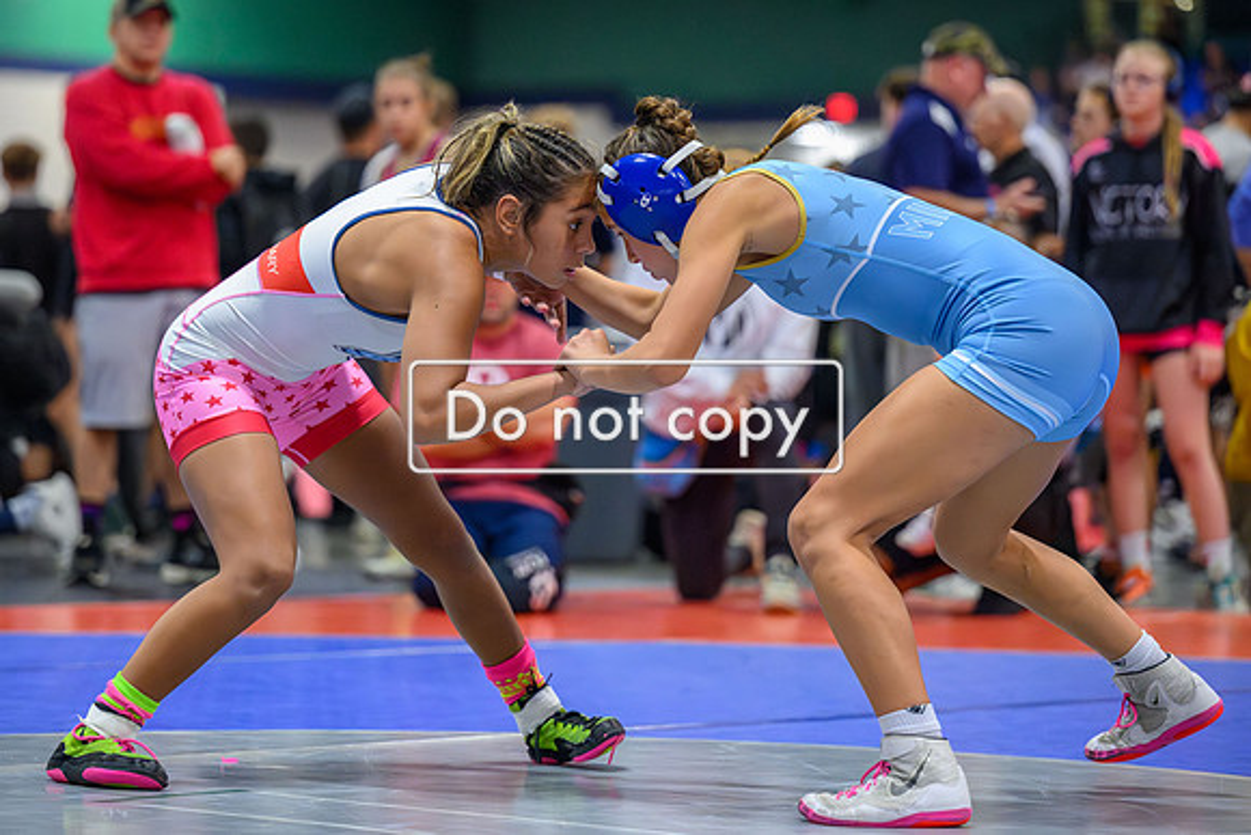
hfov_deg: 14.7
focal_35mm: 139
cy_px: 350
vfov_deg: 9.9
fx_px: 4840
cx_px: 546
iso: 20000
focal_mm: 120
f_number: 2.8
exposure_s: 1/800
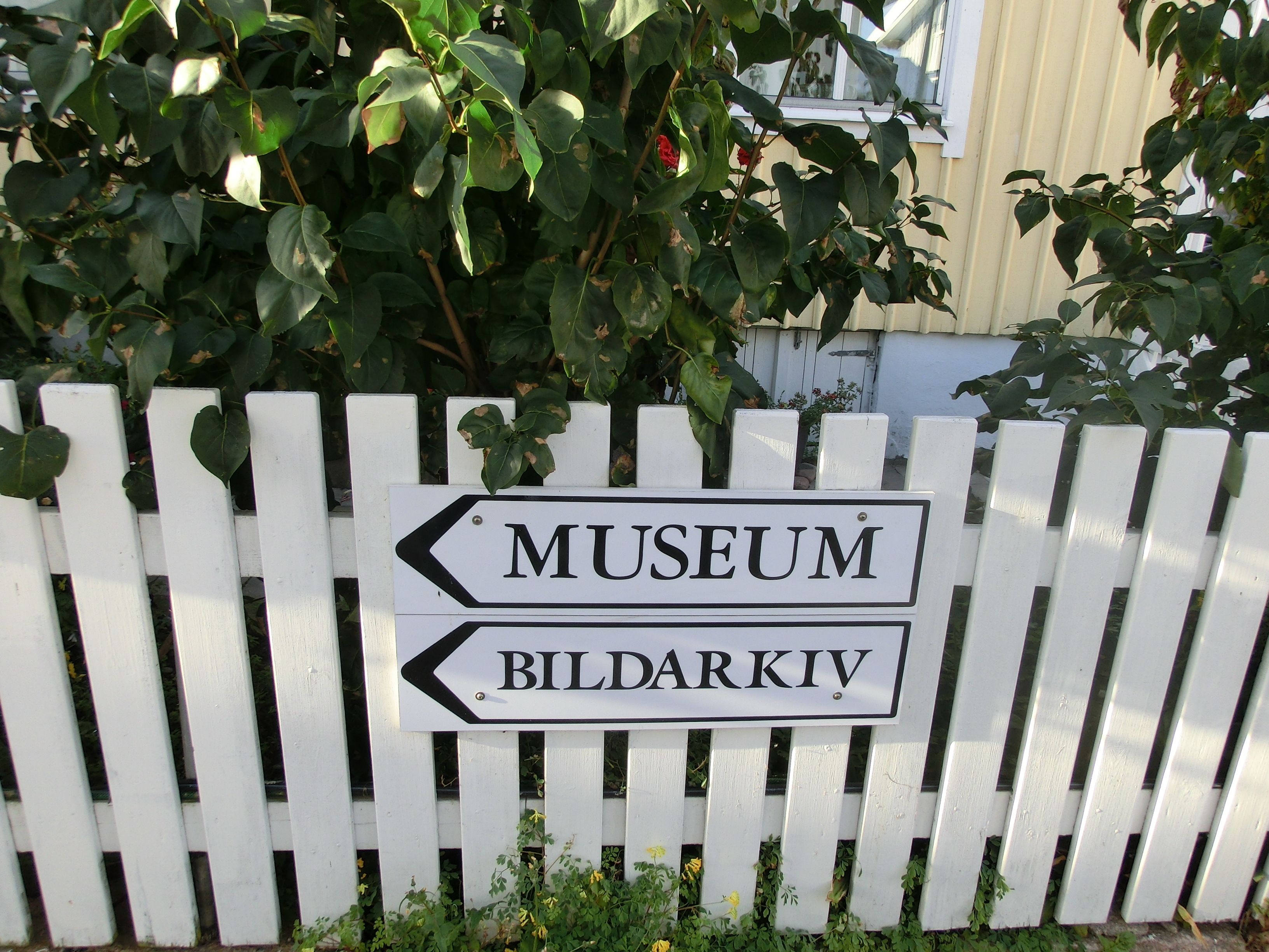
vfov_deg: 56.8
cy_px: 476
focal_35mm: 24
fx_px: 880
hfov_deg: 71.6
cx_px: 634
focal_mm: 4.24
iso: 100
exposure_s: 1/250
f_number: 3
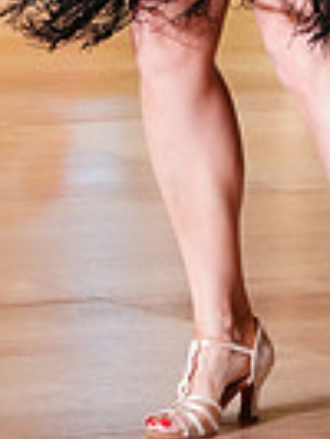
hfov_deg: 3.7
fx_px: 5038
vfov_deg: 4.9
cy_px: -287
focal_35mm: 397
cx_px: 328
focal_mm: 95
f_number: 4
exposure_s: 1/400
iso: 3200
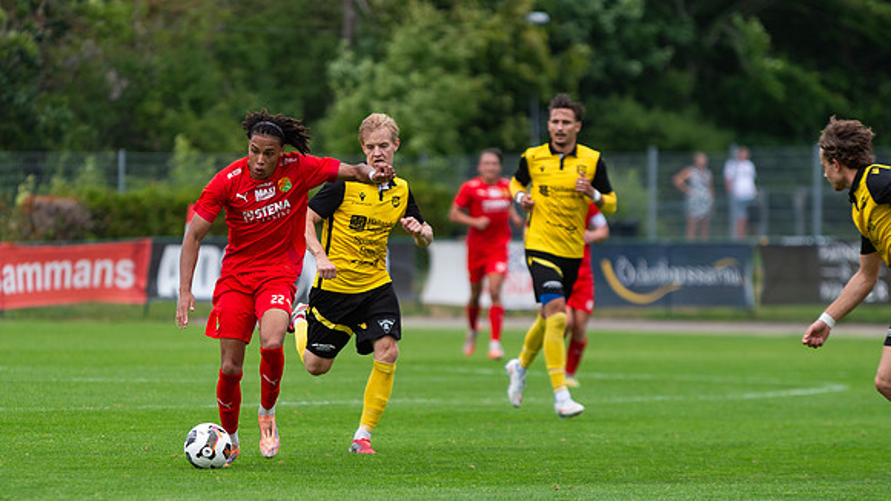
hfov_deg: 6.0
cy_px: 299
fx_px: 8506
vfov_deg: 3.4
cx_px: 242
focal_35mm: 360
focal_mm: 200
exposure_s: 1/1600
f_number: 3.2
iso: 280
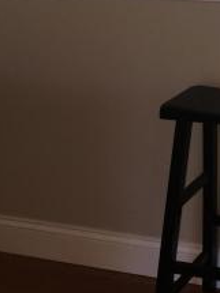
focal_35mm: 81
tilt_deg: -4.0
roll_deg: +0.0
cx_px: 303
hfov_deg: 16.9
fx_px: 687
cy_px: -37
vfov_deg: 22.6
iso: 40
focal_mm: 4.15
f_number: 2.2
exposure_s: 1/30
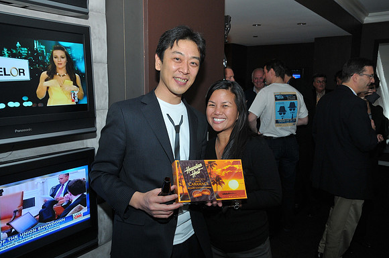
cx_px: 194
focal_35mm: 30
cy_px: 129
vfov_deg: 43.5
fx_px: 324
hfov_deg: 62.0
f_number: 5.6
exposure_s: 1/50
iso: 500
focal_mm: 20
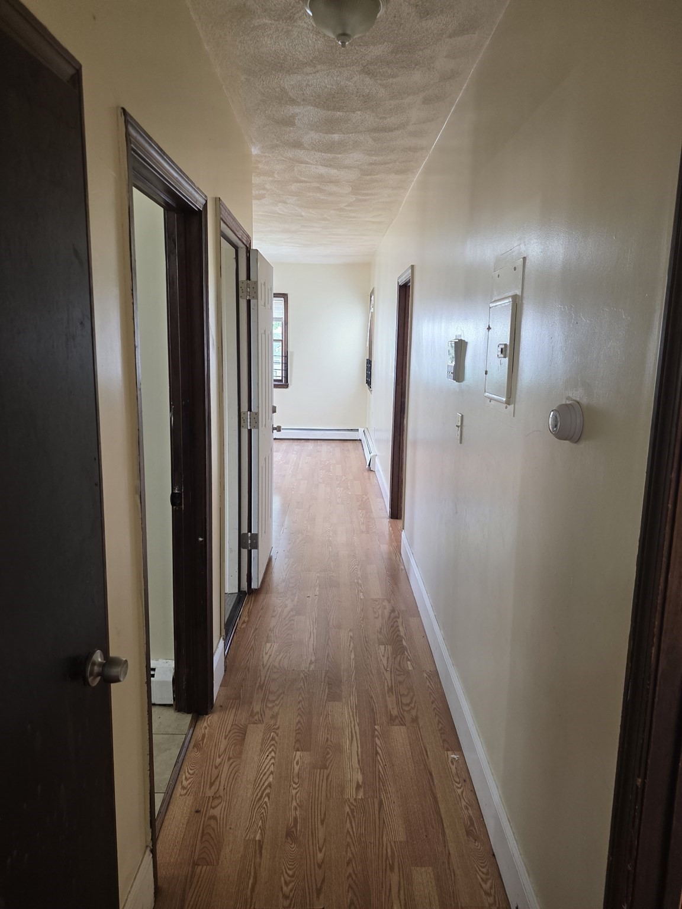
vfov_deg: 73.9
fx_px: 604
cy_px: 454
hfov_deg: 58.9
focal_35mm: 23
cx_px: 341
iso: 200
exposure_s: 1/120
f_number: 1.7
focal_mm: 6.25
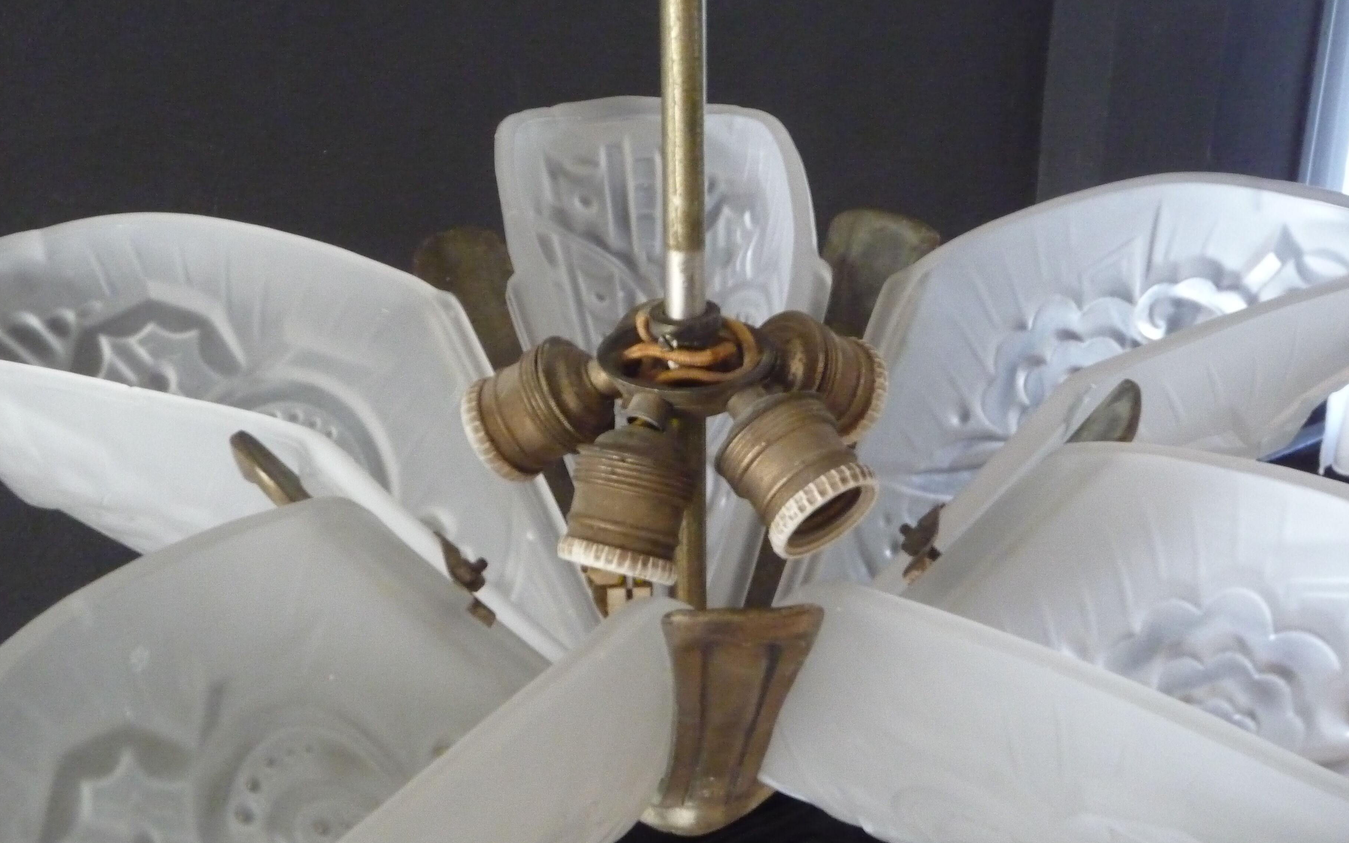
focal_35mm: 50
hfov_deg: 40.3
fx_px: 1838
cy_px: 405
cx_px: 674
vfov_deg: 25.8
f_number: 4.7
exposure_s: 1/15
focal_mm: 8.2
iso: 800
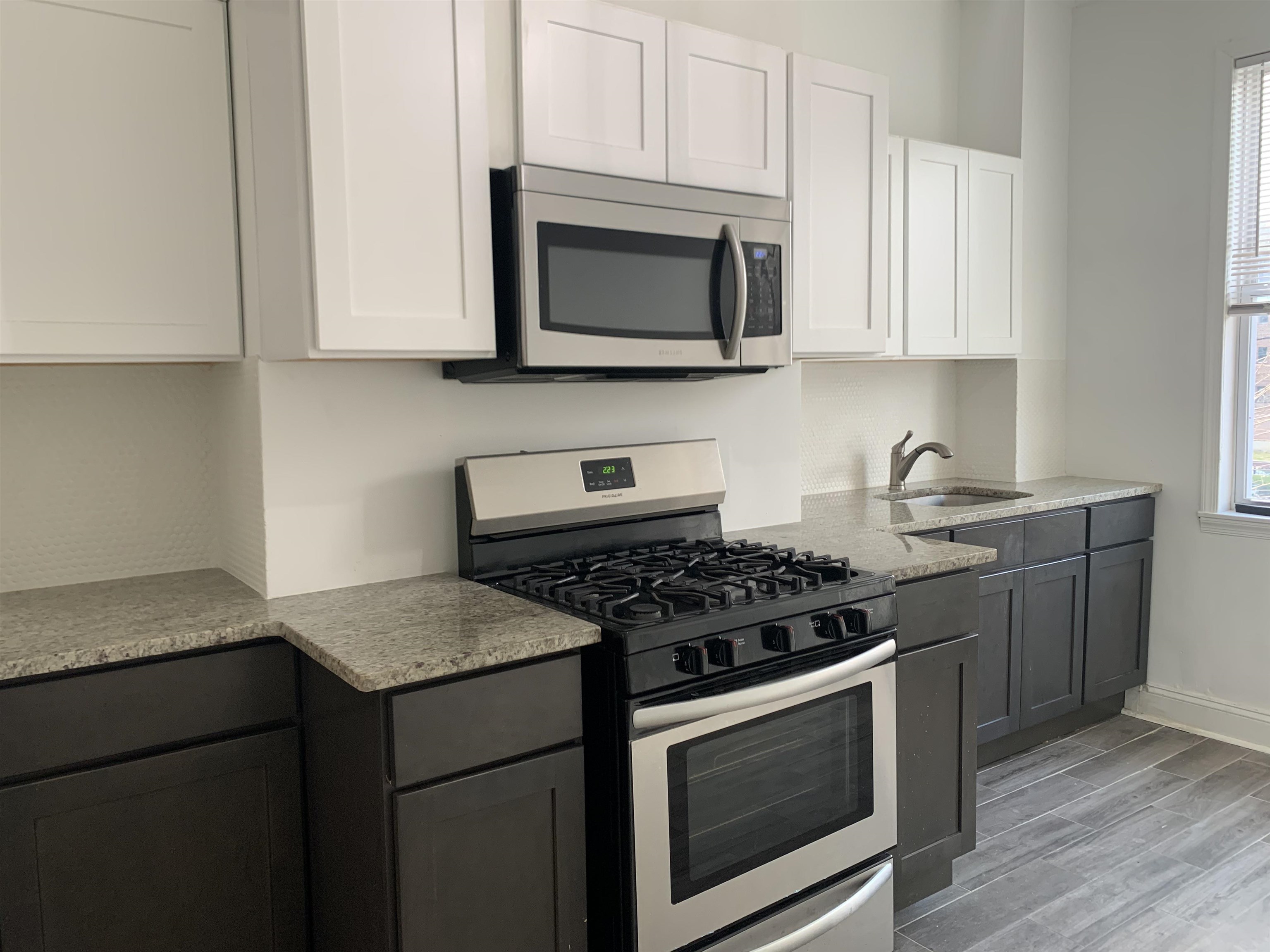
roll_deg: +0.6
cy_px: 476
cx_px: 635
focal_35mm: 26
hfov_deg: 67.3
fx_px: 954
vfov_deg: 53.1
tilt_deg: -4.1
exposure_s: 1/60
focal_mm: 4.25
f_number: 1.8
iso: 80
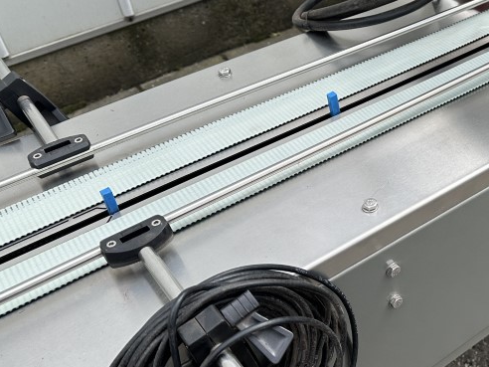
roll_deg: +0.4
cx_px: 457
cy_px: 159
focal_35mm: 50
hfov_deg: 35.5
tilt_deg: -40.9
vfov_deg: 29.1
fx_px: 706
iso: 80
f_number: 1.78
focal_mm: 6.86
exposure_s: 1/1613
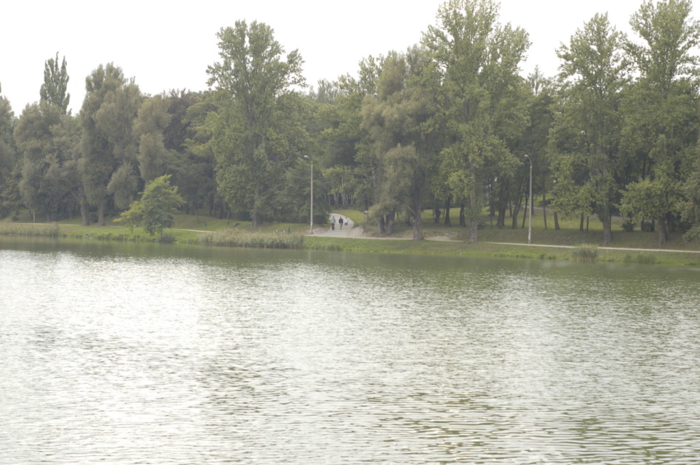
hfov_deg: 27.0
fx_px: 1456
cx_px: 350
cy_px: 232
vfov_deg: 18.1
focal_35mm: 75
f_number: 6.3
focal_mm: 50
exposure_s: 1/125
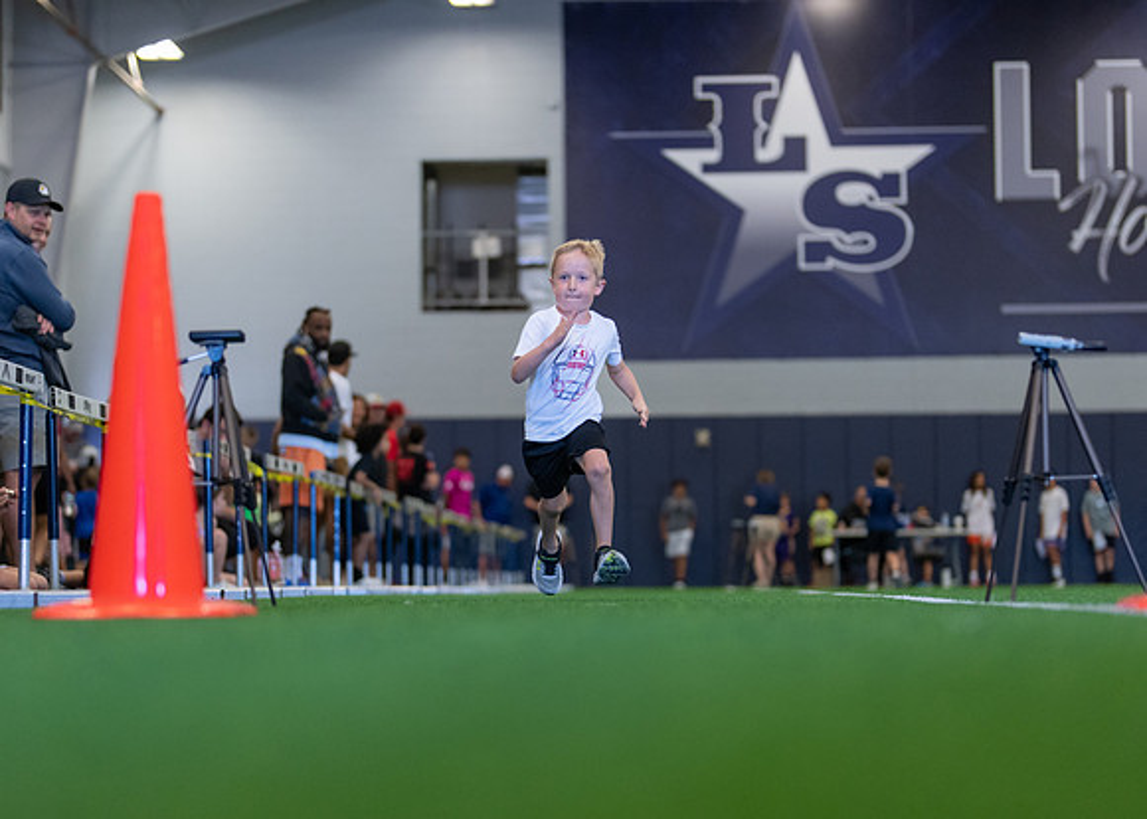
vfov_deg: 18.1
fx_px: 2564
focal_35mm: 79
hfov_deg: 25.2
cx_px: 532
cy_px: 503
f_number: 1.2
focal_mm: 50
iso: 1250
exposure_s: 1/1000
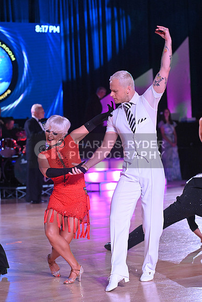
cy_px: 151
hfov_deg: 11.8
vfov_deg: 17.6
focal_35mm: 116
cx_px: 101
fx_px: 976
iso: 4000
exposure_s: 1/500
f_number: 5
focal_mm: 116
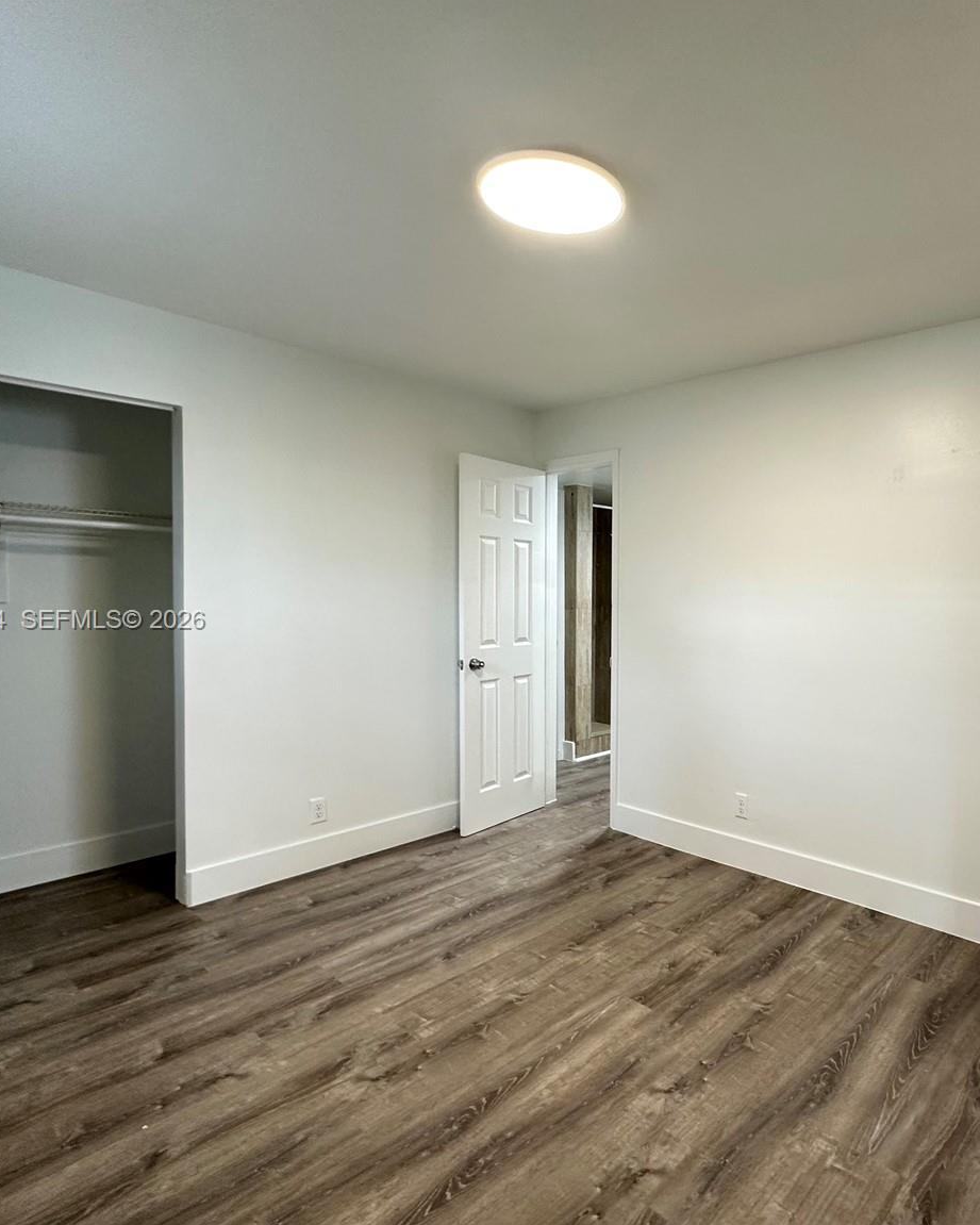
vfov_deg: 83.3
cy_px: 622
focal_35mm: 19
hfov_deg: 66.8
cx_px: 725
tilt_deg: -1.0
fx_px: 689
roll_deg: -0.1
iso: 200
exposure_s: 1/60
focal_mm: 2.22
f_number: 2.2
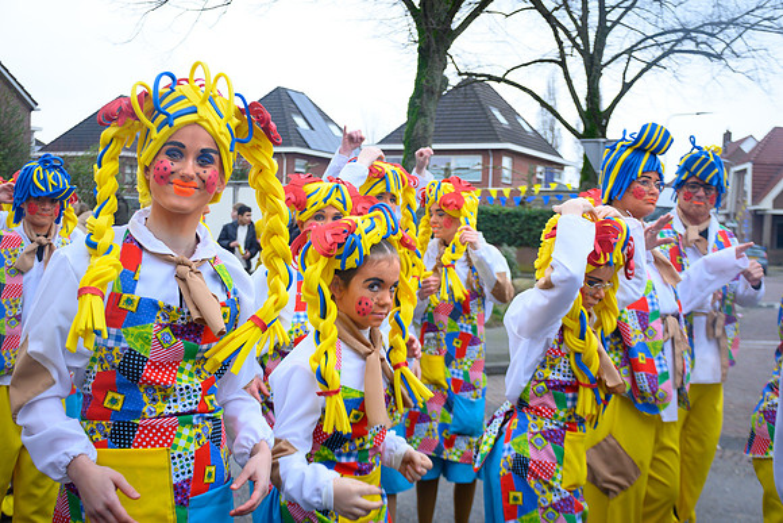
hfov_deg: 41.1
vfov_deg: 28.1
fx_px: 1044
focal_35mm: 48
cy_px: 262
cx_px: 392
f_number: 5
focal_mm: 32
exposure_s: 1/200
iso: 400
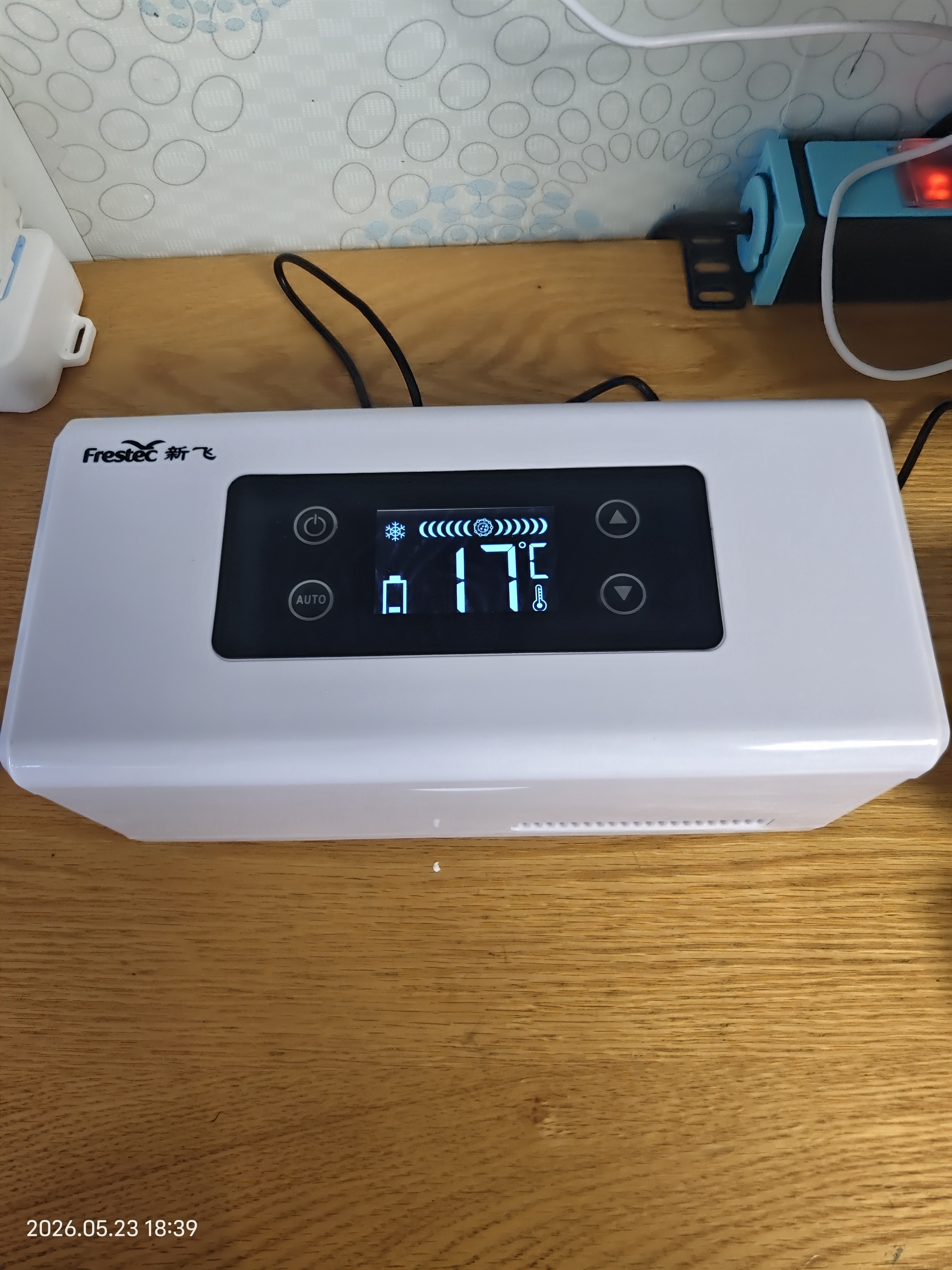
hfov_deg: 58.9
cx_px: 476
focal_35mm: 23
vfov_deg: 73.9
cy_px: 635
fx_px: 843
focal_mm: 8.67
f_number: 1.75
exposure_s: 1/50
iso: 473
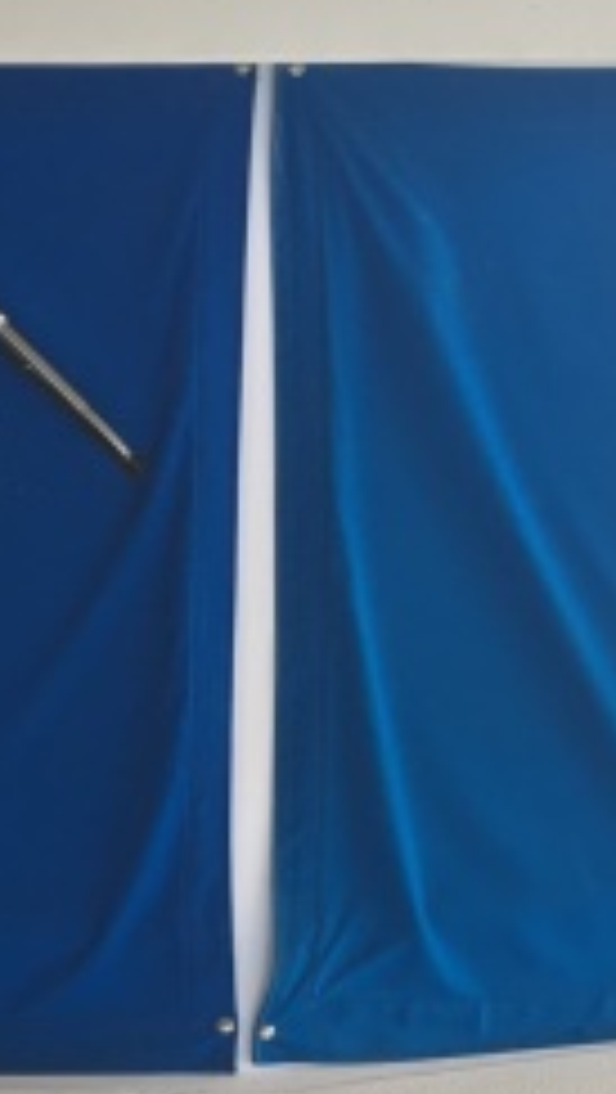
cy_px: 1067
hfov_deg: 11.3
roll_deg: +1.0
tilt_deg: -28.2
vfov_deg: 20.0
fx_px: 3015
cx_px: -234
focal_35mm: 104
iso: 32
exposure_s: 1/40
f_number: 2.2
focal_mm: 4.15
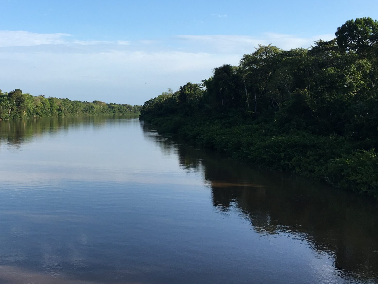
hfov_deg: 38.6
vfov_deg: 30.1
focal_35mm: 48
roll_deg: +0.3
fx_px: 524
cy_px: 108
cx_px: 93
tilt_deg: +0.1
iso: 25
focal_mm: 4.15
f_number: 2.2
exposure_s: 1/801
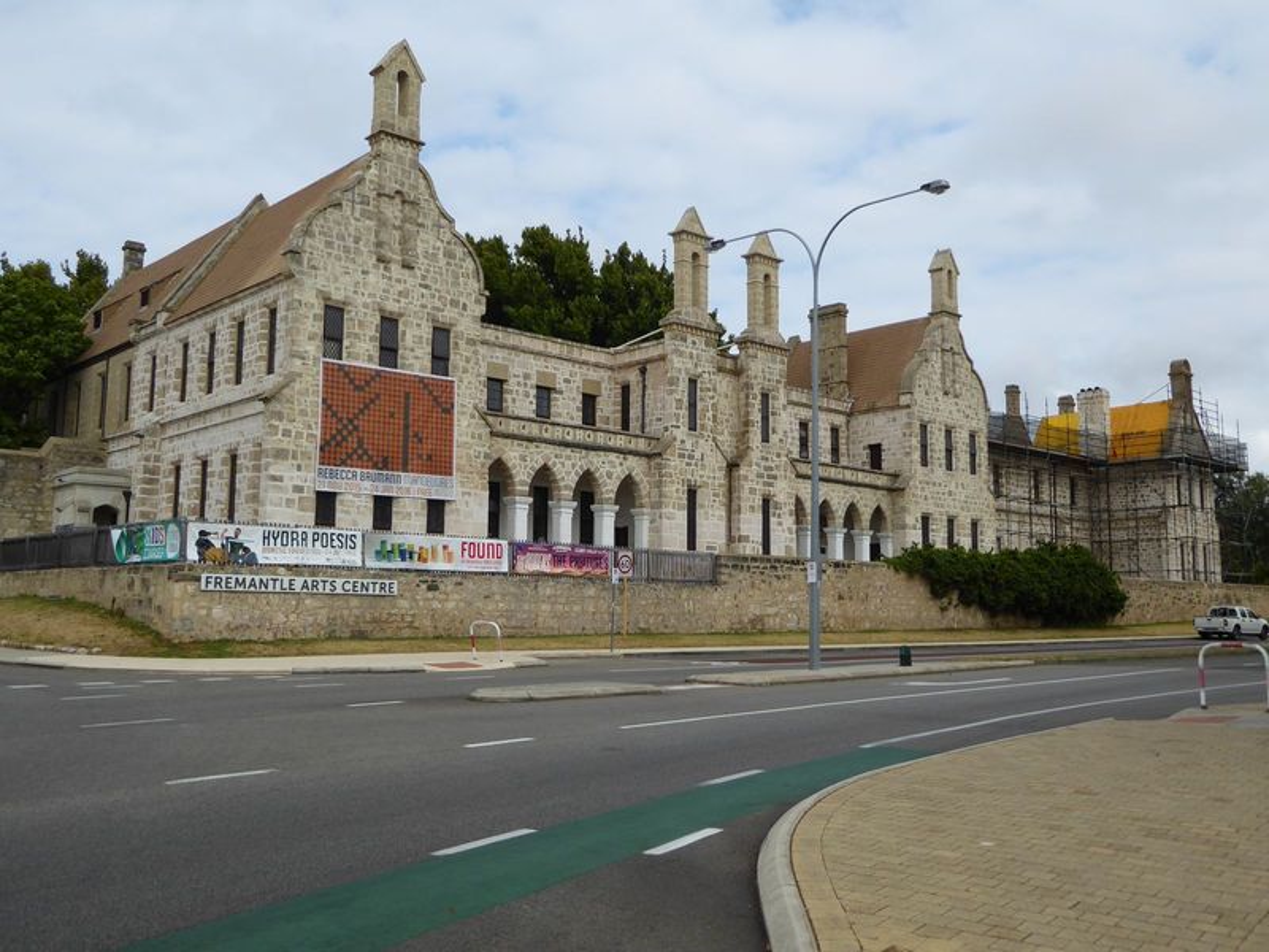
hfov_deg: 54.0
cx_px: 634
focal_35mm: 34
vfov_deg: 41.8
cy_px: 476
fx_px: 1246
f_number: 3.6
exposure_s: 1/800
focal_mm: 5.8
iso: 80
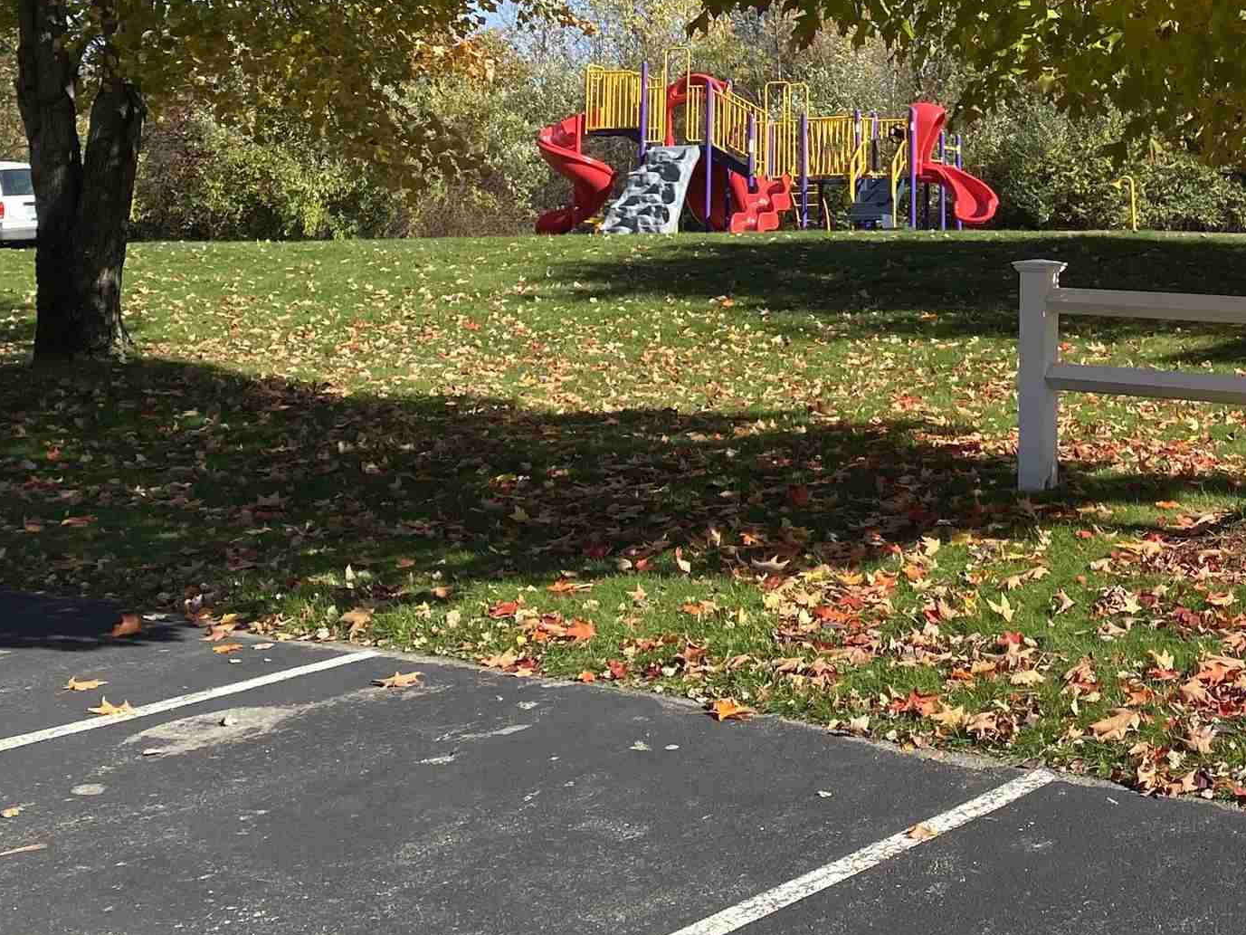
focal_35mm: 58
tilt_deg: +8.4
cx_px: 1010
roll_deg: +0.3
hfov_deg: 32.3
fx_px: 2088
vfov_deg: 23.6
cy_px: -96
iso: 32
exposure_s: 1/1104
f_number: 1.8
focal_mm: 4.25
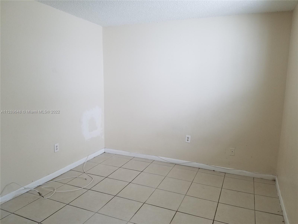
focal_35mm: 26
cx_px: 149
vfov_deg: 53.1
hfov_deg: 67.3
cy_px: 112
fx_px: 224
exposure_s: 1/60
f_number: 1.7
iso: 100
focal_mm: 4.2
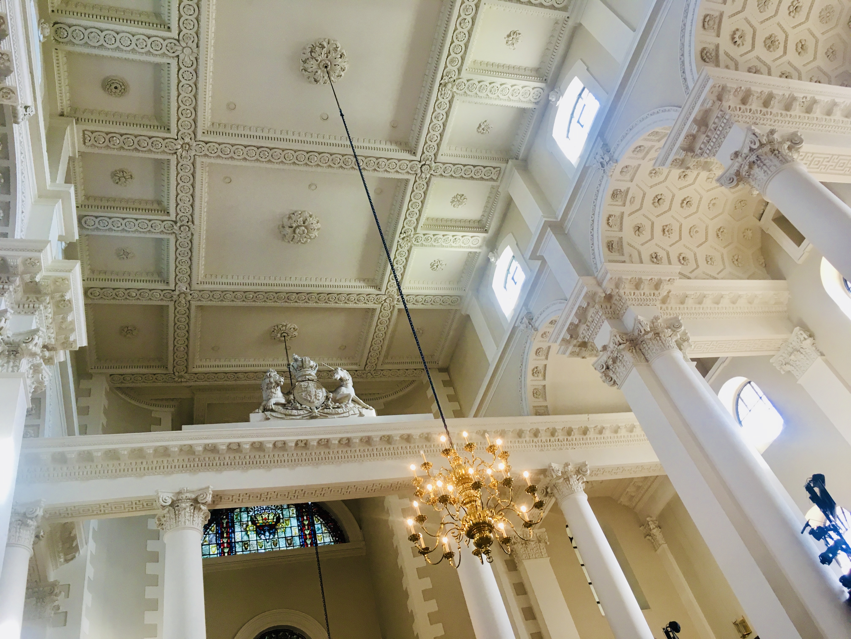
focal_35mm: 29
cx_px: 426
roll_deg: +20.9
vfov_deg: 48.2
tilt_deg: +42.8
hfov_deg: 61.7
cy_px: 320
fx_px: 713
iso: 40
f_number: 2.2
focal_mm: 4.15
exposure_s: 1/33
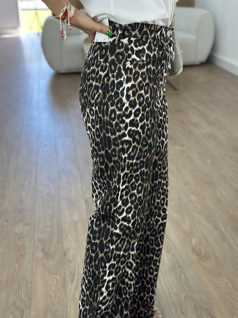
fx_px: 440
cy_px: 159
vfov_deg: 39.7
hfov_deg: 30.3
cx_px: 119
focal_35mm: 48
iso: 64
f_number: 1.78
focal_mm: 6.86
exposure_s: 1/100
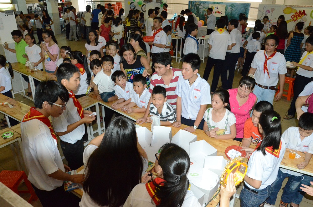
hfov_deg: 67.5
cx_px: 156
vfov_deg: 47.7
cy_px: 104
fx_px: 234
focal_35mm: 27
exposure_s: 1/100
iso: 6400
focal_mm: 18
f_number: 8
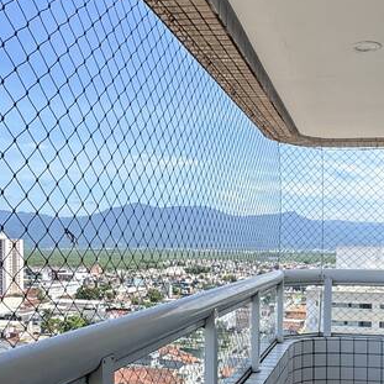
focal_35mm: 43
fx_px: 540
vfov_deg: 38.4
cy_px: 274
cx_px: 243
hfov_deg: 38.9
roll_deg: -0.7
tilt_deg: -2.7
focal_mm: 2.22
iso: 50
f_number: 2.2
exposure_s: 1/910
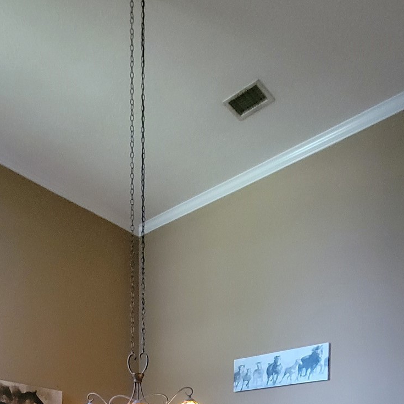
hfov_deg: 50.7
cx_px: 156
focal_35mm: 32
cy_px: 491
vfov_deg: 37.7
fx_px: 423
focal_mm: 2.2
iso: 800
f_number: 2.2
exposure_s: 1/24
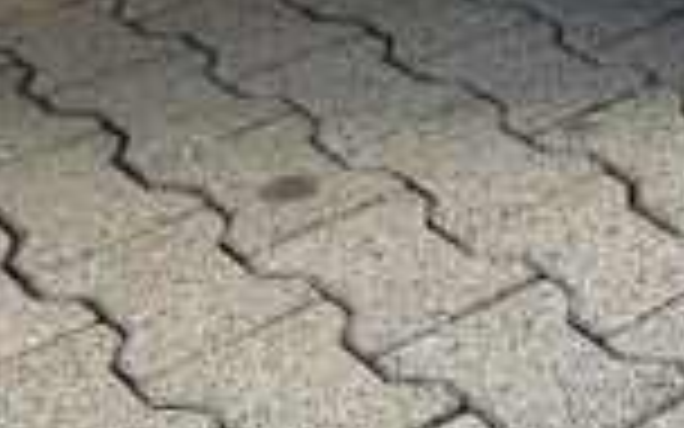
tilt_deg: -15.5
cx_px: 670
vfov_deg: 11.2
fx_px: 1995
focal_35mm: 107
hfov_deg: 19.0
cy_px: -405
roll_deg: +2.1
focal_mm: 6.86
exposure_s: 1/185
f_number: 1.78
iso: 64
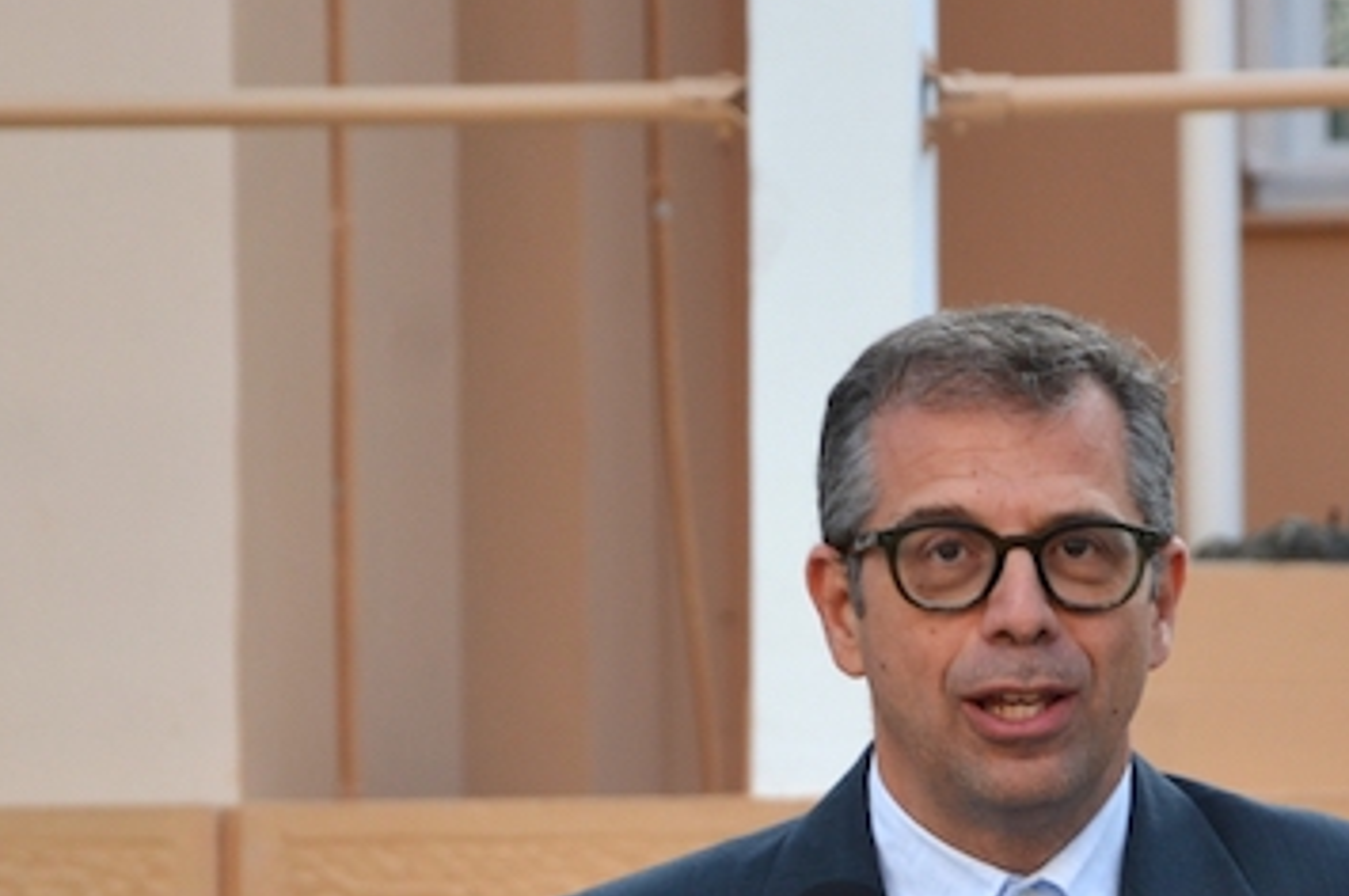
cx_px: 1098
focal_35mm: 354
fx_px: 13253
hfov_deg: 5.8
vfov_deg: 3.9
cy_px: 905
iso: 180
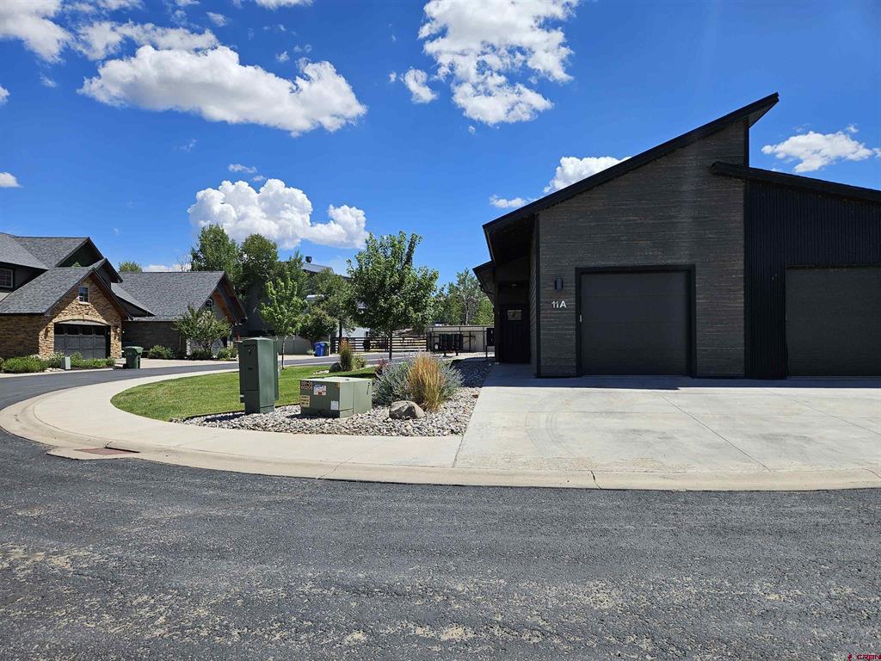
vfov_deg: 58.9
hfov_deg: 73.9
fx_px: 585
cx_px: 440
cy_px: 330
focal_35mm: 23
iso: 25
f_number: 1.8
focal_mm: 5.4
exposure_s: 1/2359
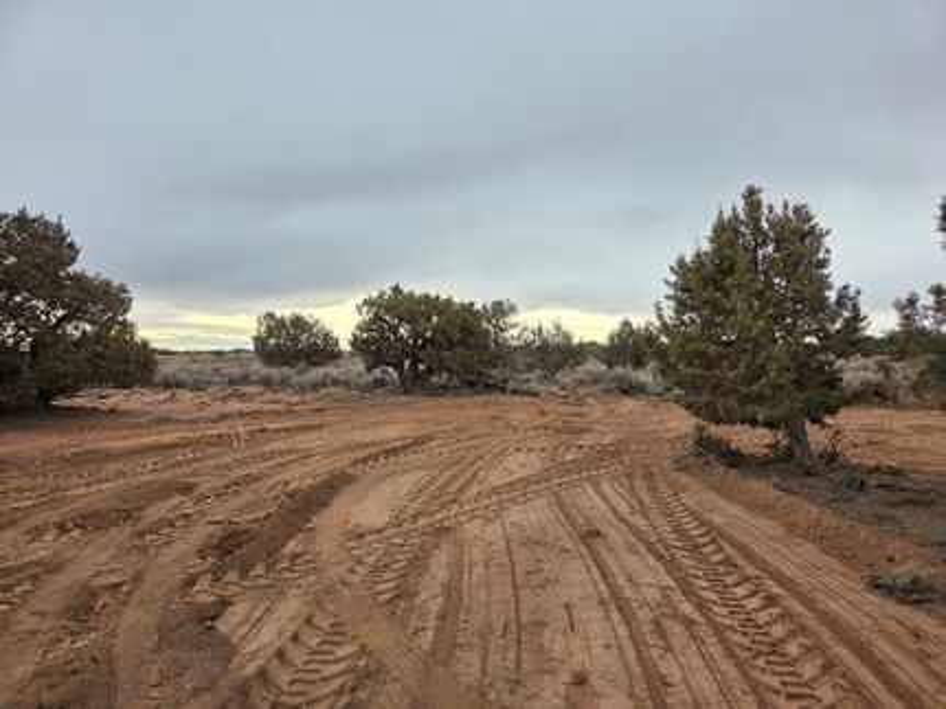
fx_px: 628
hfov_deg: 73.9
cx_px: 473
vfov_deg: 58.9
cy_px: 354
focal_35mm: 23
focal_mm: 6.3
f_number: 1.7
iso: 25
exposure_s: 1/359
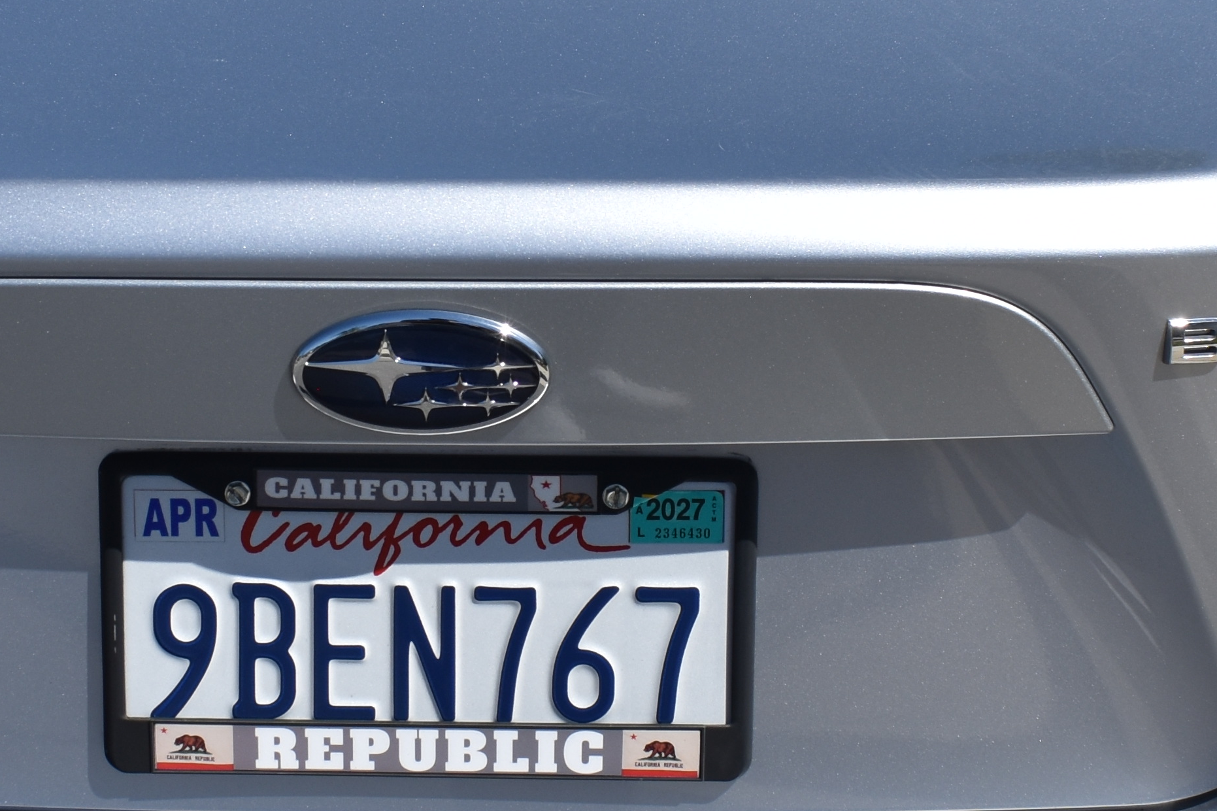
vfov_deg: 15.7
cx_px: 458
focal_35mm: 87
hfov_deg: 23.3
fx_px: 2941
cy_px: 371
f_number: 5.6
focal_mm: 18
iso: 125
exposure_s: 1/800
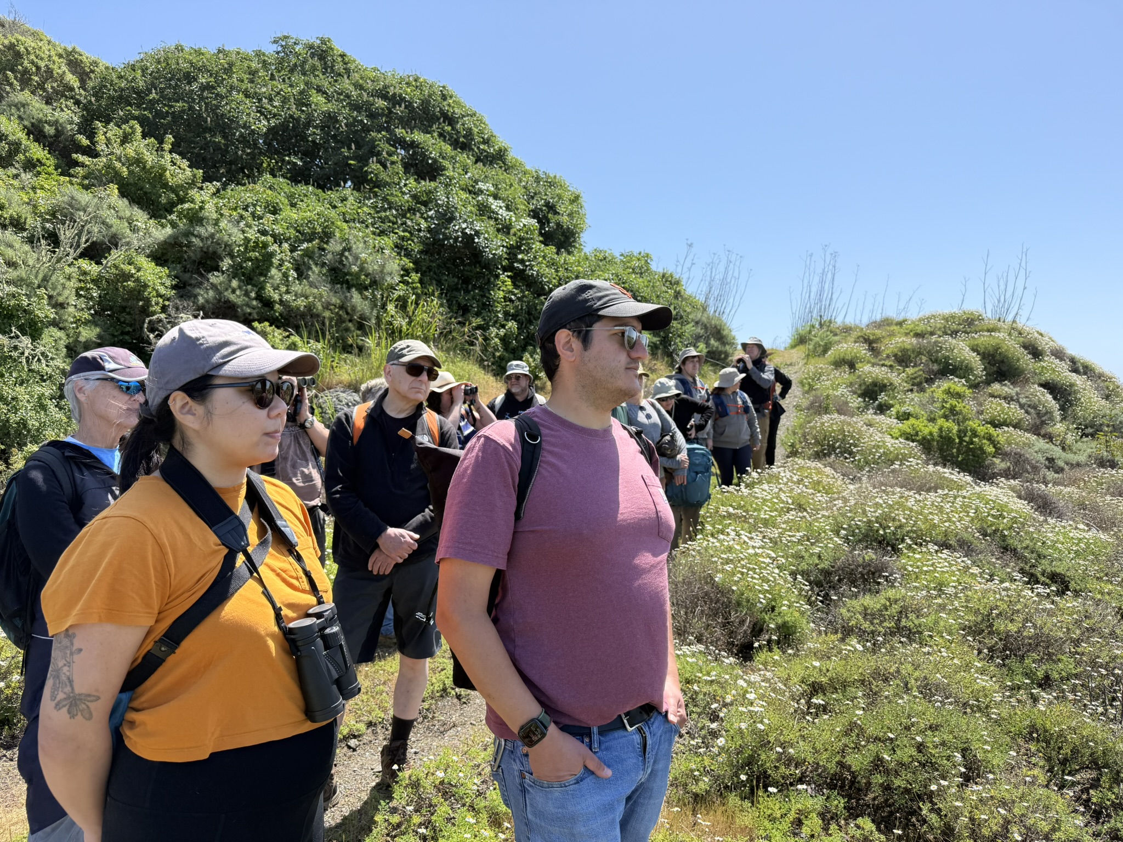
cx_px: 562
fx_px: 779
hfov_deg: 71.6
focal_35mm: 24
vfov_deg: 56.8
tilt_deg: -1.1
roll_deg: +0.9
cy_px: 421
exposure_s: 1/2907
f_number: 1.78
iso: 100
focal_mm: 6.76
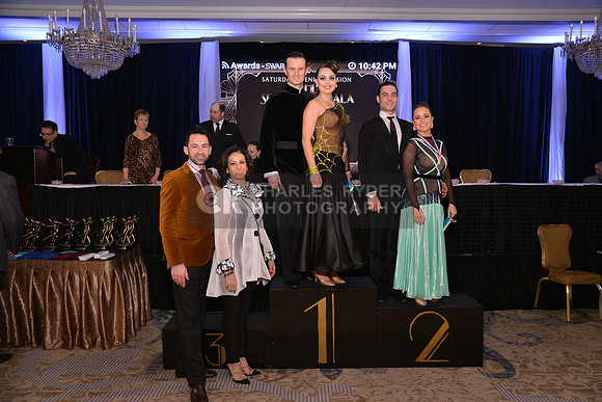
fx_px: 502
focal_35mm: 30
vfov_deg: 43.6
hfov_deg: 61.9
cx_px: 301
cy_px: 201
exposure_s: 1/250
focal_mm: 30
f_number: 5
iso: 1000
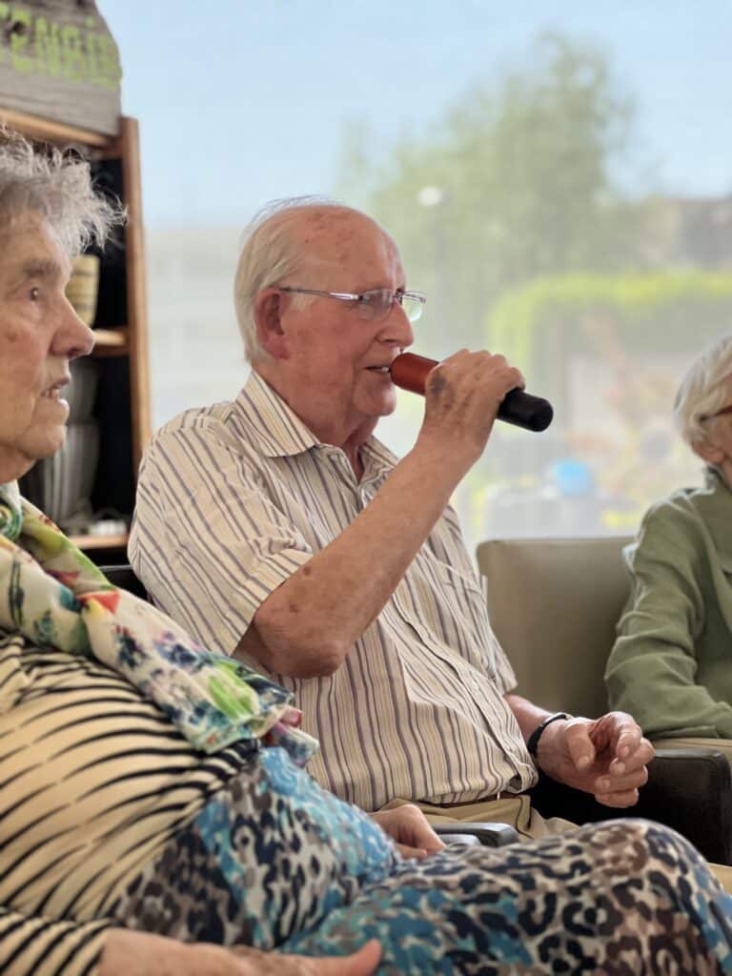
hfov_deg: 19.1
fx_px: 2171
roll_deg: +2.3
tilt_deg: +1.2
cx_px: 366
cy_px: 488
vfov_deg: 25.3
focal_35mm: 77
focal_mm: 9
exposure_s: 1/40
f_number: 2.8
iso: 160
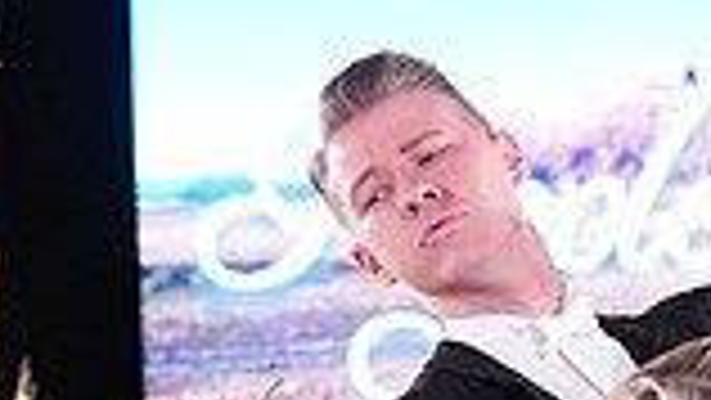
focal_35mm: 269
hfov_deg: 8.0
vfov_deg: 4.5
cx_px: 614
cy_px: 728
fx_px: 5073
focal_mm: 70
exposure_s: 1/400
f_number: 5
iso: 8000
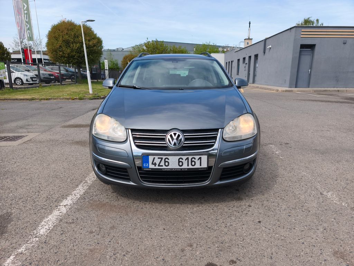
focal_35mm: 23
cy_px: 133
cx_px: 177
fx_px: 235
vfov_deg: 58.9
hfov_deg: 73.9
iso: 50
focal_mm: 6.57
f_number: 1.6
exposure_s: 1/925
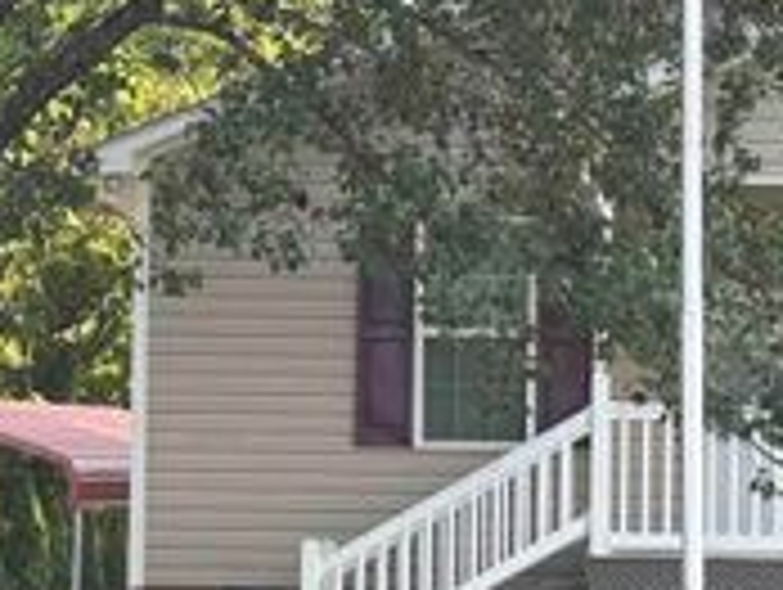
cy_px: 331
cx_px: 333
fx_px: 3375
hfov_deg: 13.2
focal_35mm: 149
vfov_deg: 10.0
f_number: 1.6
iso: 32
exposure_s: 1/206
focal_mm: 5.96
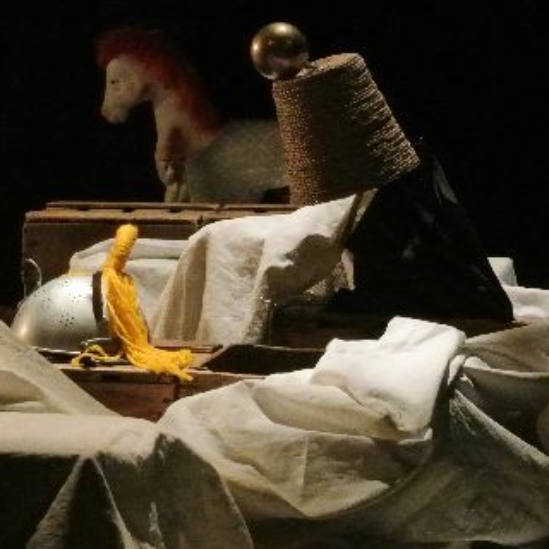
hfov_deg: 10.1
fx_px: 3086
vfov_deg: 10.2
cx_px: 10
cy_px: 200
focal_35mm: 172
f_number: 9
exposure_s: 1/40
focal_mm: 30
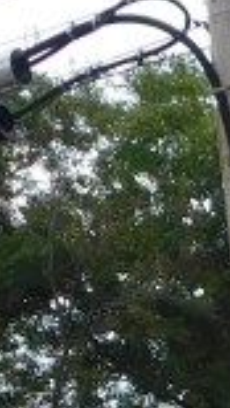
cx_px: 780
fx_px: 2810
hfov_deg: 4.4
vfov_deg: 7.9
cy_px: 835
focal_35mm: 260
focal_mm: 6.3
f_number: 3.5
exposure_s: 1/640
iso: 125
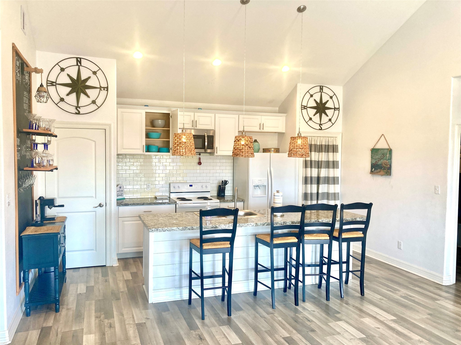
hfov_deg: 63.4
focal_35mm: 28
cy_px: 172
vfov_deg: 49.7
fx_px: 373
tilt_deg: -2.2
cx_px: 230
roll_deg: -0.4
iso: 64
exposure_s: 1/120
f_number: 1.8
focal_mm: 3.99
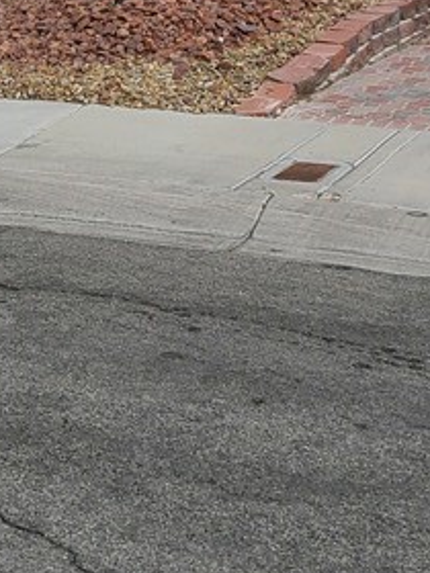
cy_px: -289
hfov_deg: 15.4
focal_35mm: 95
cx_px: 70
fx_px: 1573
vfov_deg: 18.3
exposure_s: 1/1770
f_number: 1.8
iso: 40
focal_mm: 5.4
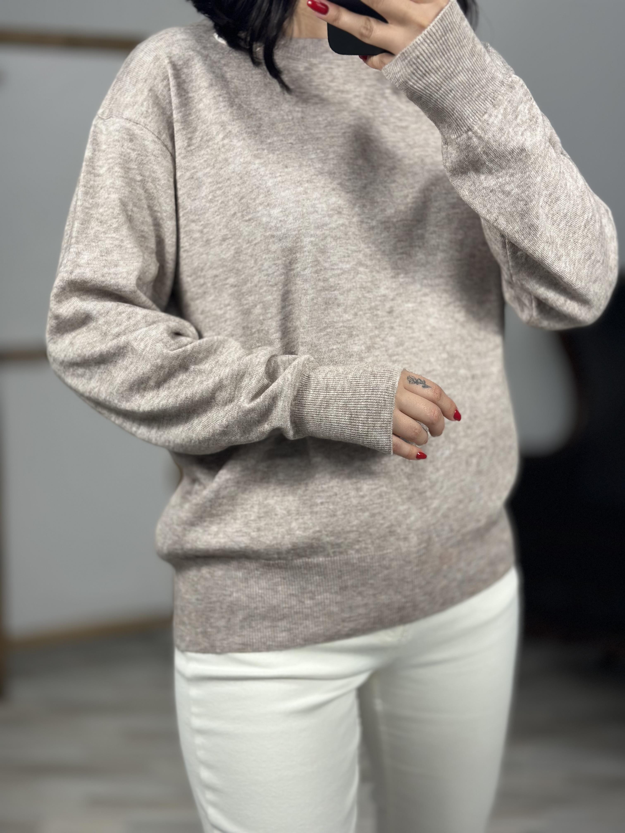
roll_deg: +3.4
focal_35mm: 48
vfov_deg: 39.7
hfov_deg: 30.3
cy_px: 416
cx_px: 312
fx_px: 1156
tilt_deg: -37.4
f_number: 1.78
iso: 64
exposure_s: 1/100
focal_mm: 6.86
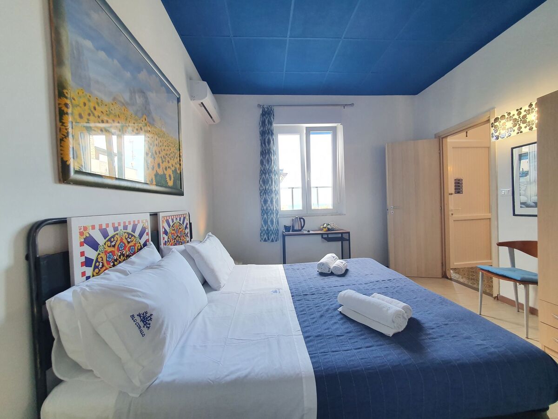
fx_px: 210
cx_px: 279
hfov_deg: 106.2
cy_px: 210
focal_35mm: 13
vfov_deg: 89.9
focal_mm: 1.8
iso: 100
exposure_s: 1/50
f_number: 2.2
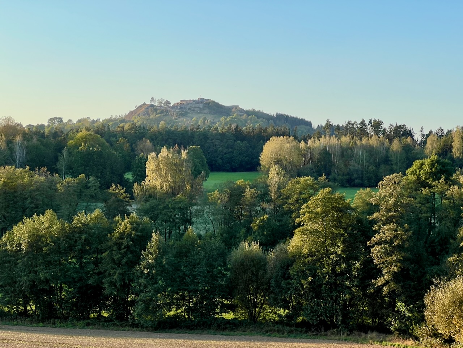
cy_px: 174
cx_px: 232
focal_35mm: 77
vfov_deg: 19.1
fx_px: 1030
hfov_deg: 25.3
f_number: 2.8
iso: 32
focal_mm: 9
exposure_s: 1/255
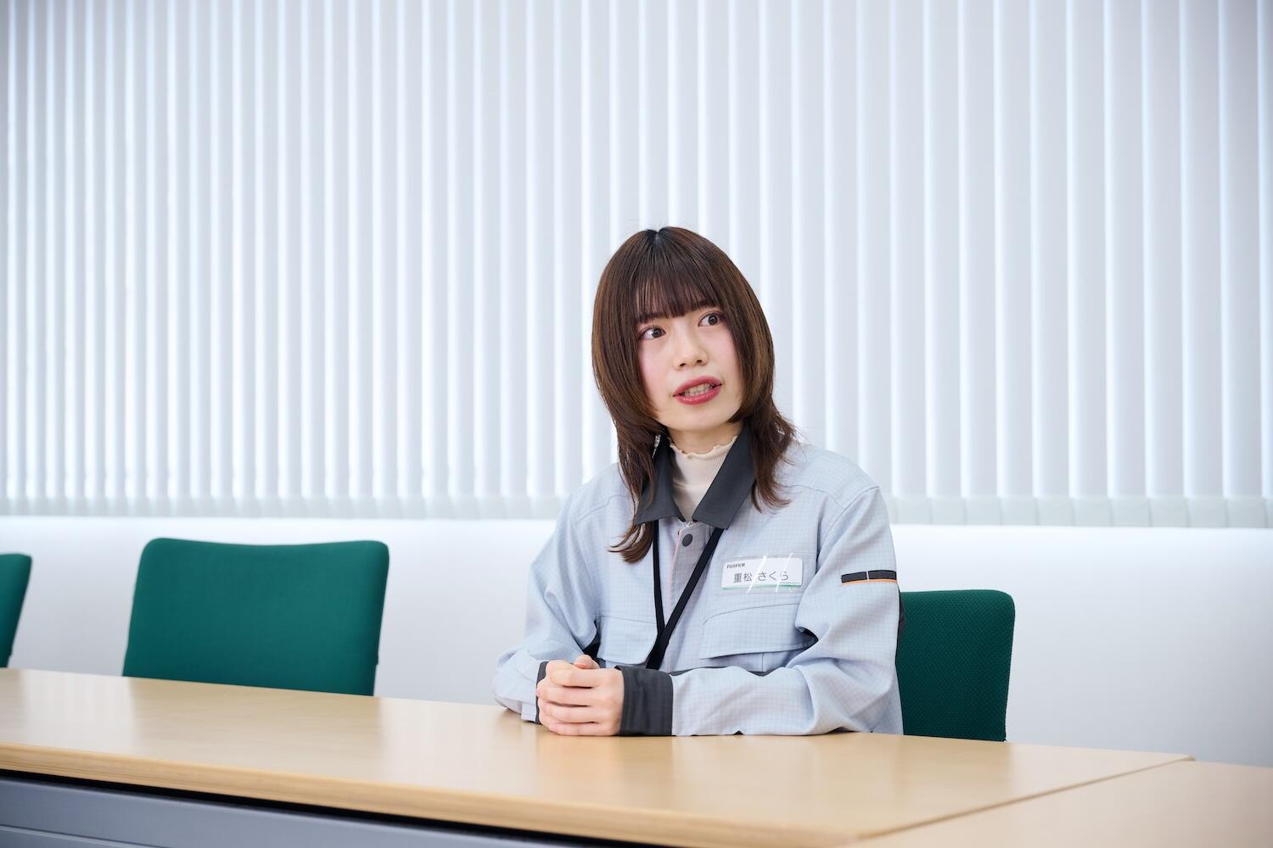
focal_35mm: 60
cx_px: 636
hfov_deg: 33.4
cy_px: 424
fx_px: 2122
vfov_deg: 22.6
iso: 250
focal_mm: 60
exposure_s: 1/125
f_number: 4
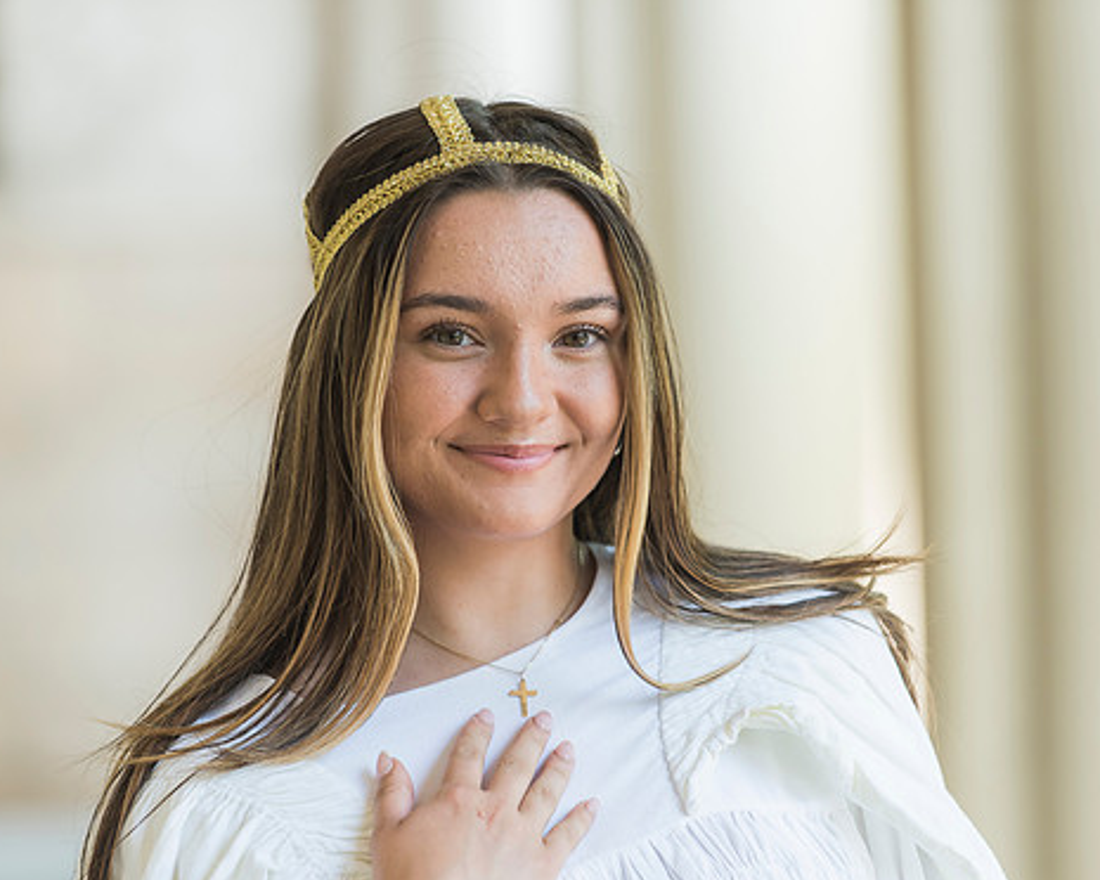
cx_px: 556
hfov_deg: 9.7
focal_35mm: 199
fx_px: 6479
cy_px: 455
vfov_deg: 7.8
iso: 320
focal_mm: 170
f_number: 3.5
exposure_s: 1/160
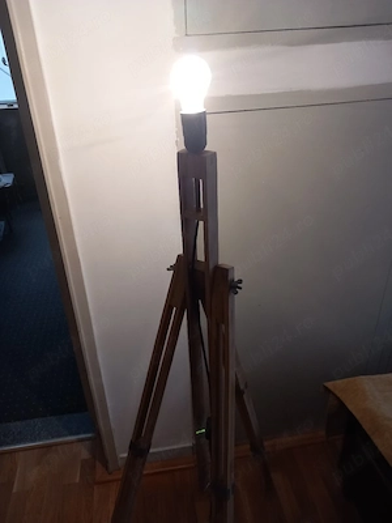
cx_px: 196
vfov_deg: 65.3
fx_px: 408
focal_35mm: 27
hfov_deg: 51.4
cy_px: 262
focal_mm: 4
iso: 200
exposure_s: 1/60.2
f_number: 1.8
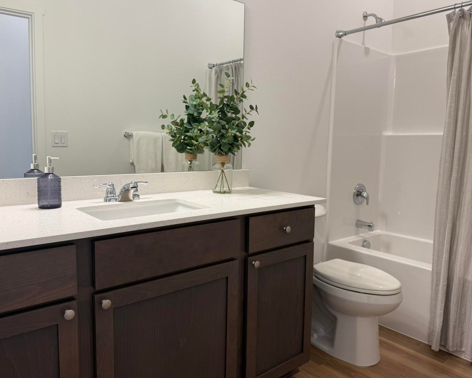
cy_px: 182
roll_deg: -0.7
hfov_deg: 66.0
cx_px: 232
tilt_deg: -5.3
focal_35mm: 26
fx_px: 363
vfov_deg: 54.9
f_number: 1.78
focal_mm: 6.76
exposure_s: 1/120
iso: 100
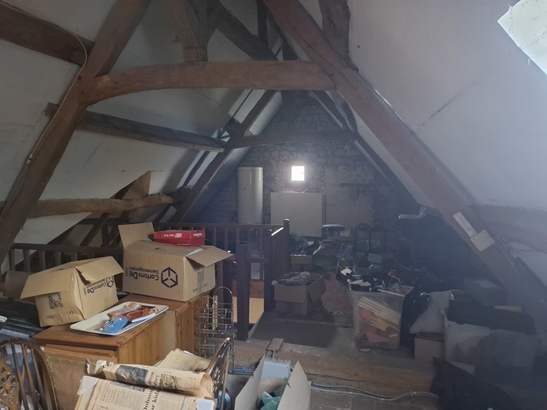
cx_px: 274
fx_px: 363
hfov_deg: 73.9
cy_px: 205
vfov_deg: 58.9
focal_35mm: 23
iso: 1000
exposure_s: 1/20
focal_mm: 5.54
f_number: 1.8
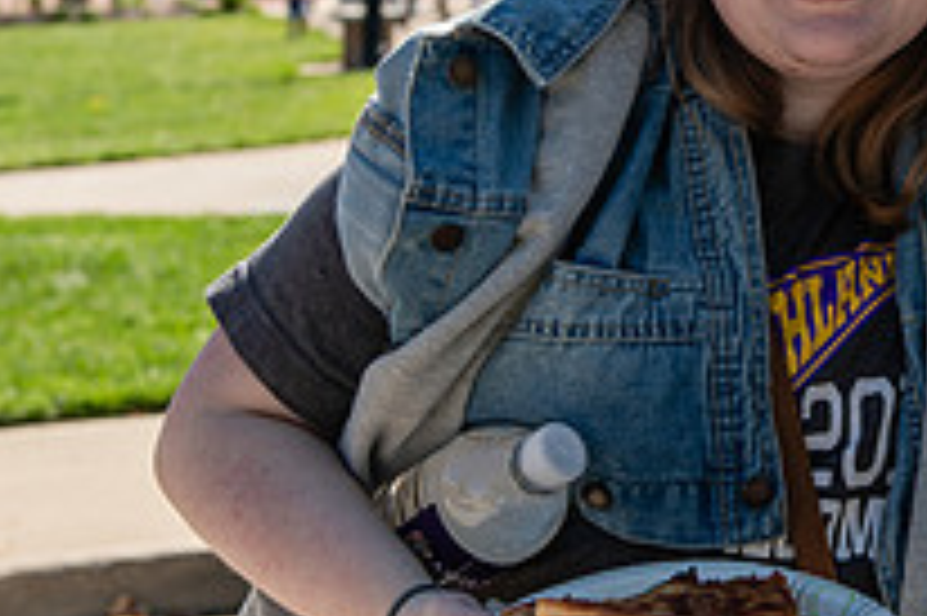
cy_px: -7
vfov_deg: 10.7
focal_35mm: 127
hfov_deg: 15.9
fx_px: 3268
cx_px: 900
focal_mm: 45
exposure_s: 1/320
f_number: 4.5
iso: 80
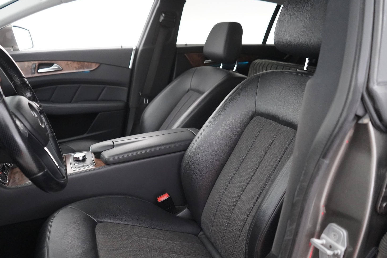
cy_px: 140
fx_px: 333
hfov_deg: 60.2
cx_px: 177
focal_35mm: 31
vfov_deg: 42.3
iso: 12800
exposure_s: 1/60
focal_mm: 28
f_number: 3.5
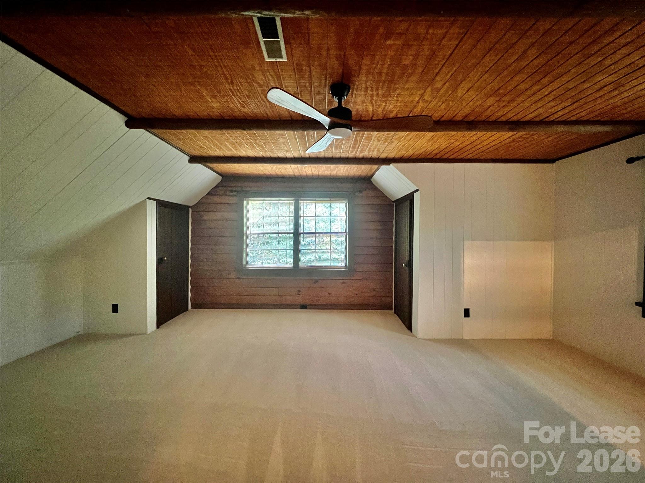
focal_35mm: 13
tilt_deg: -1.3
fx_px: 242
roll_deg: -0.6
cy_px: 242
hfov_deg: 106.2
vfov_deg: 89.9
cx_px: 322
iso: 1000
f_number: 1.8
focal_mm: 1.57
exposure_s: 1/30
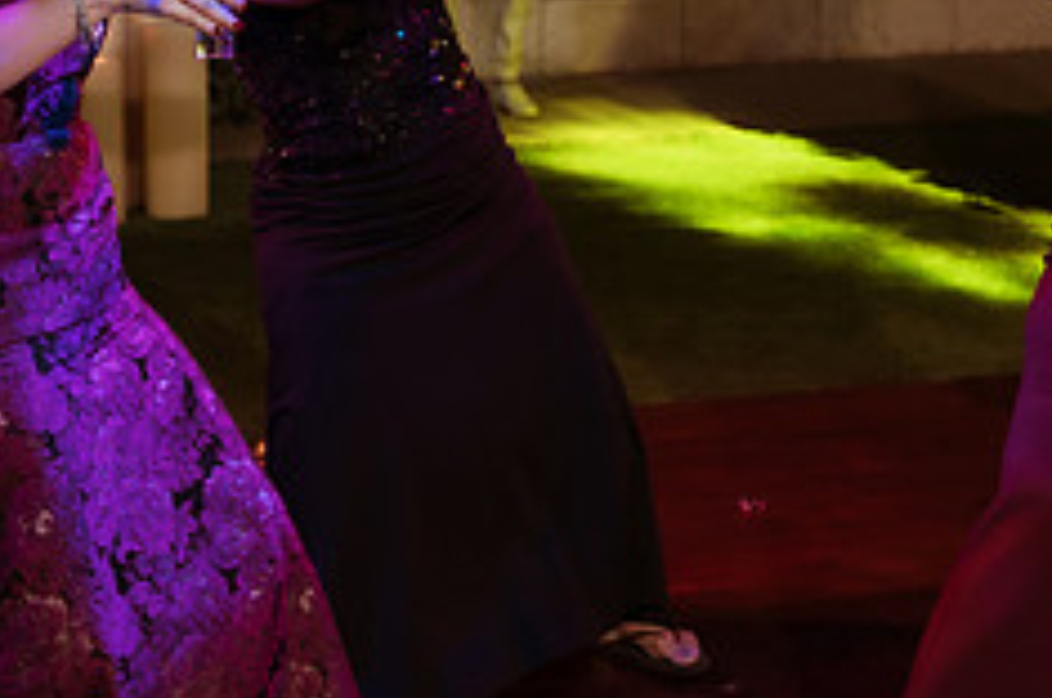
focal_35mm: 93
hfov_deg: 21.5
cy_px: 182
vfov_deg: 14.6
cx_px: 109
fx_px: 2714
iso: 1600
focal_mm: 35
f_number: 4
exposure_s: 1/100
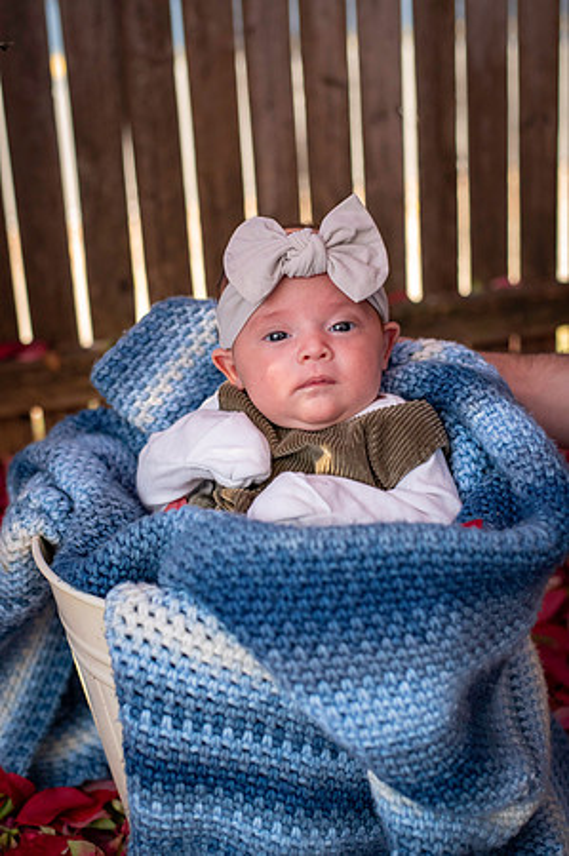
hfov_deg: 26.9
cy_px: 428
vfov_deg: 39.6
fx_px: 1188
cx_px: 284
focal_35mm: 50
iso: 3200
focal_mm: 50
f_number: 3.2
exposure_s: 1/2000
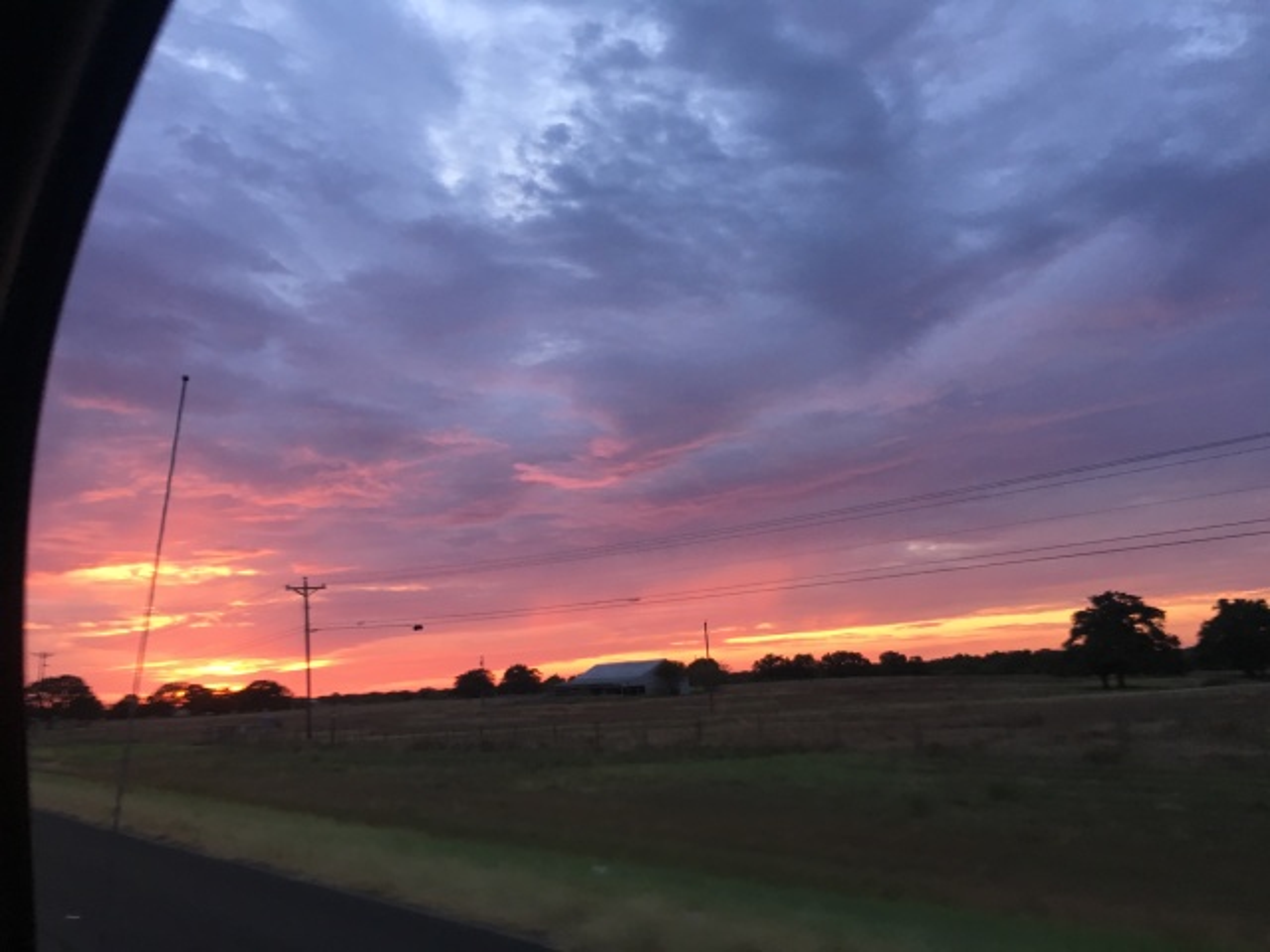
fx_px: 1064
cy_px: 476
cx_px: 635
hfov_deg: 61.7
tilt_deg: +8.1
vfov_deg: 48.2
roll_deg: +2.7
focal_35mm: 29
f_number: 2.2
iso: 40
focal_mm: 4.15
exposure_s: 1/30
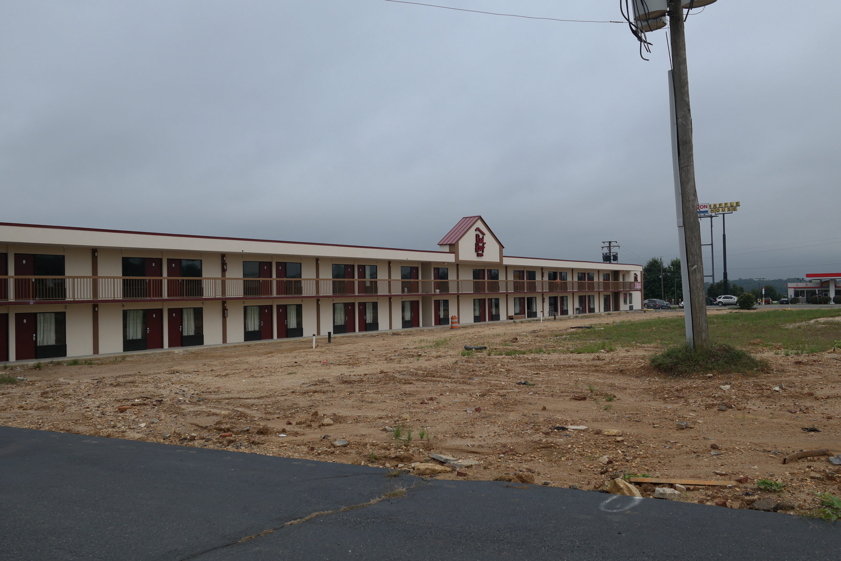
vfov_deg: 43.6
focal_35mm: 30
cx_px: 420
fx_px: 701
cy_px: 280
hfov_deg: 61.9
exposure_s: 1/320
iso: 100
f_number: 6.3
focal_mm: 20
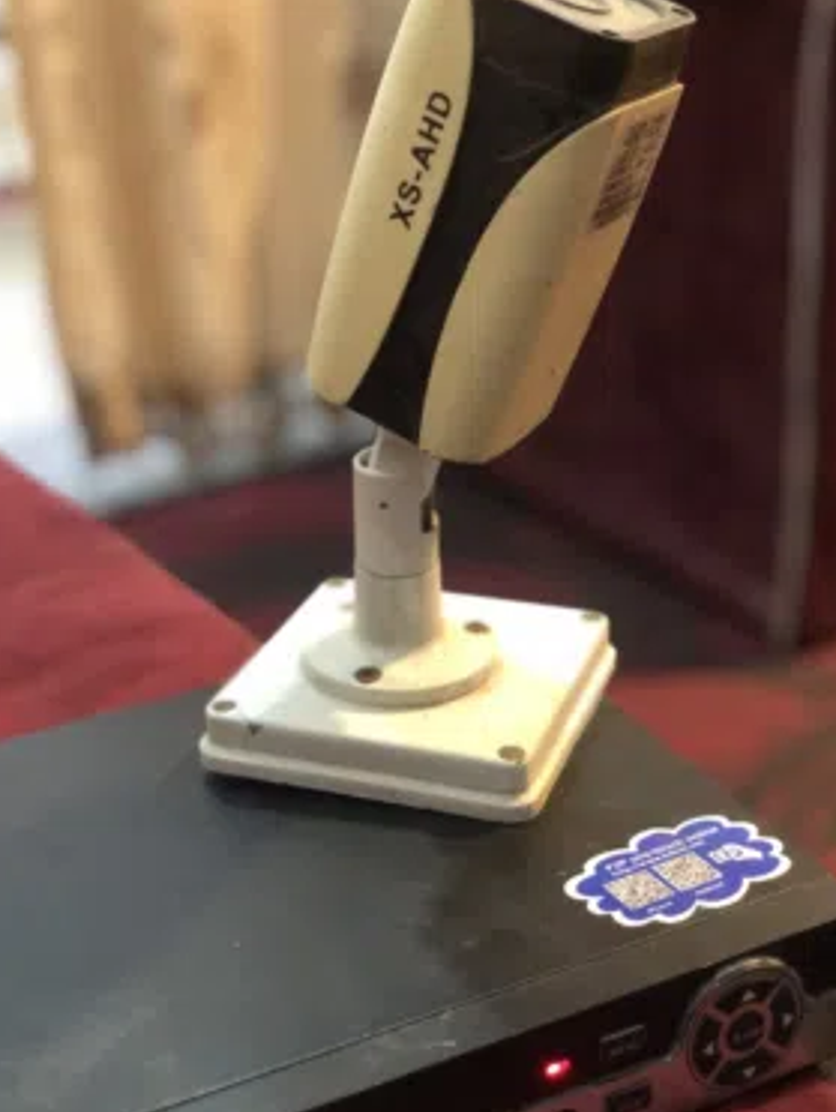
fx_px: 1800
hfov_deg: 26.1
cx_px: 425
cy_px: 569
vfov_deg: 34.3
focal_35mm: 56
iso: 200
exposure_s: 1/8
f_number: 2.4
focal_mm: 6
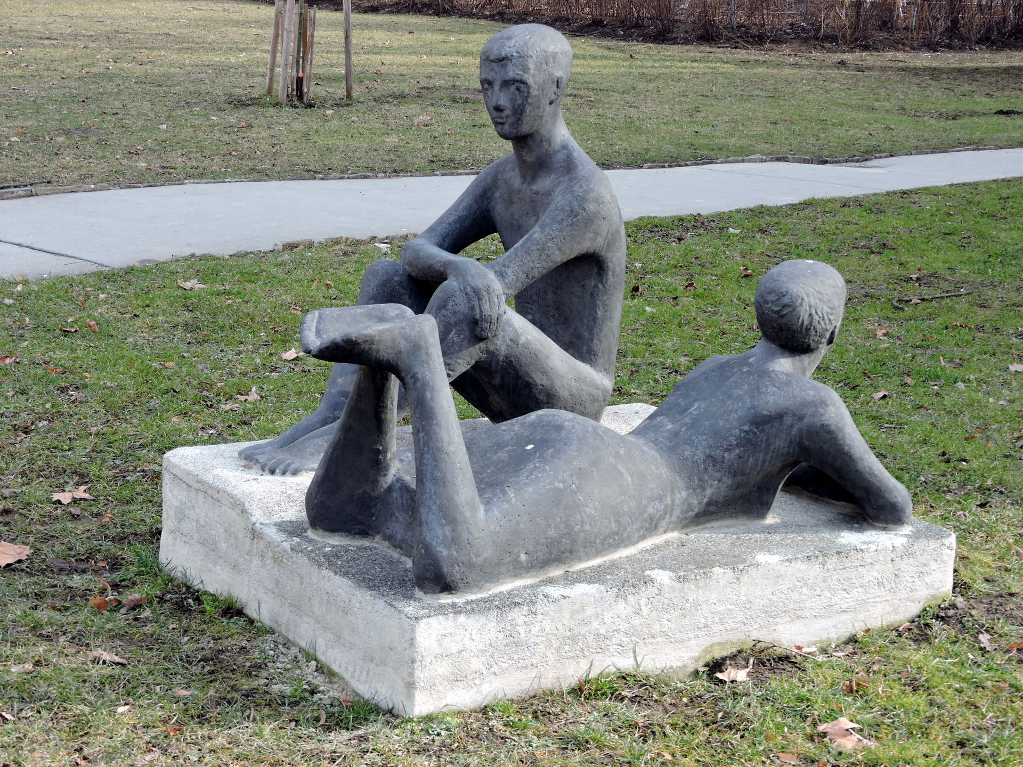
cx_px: 512
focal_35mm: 70
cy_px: 384
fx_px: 2069
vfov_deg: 21.0
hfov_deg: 27.8
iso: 100
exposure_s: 1/125
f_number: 4.5
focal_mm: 12.5
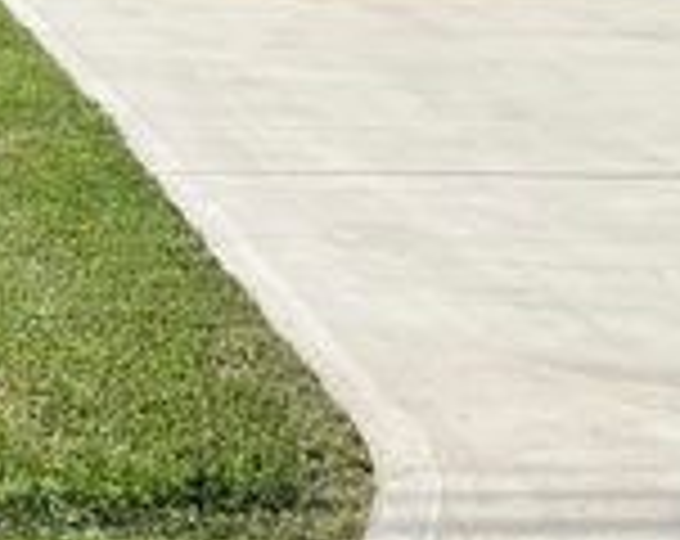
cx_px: -234
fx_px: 1887
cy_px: -74
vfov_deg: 15.8
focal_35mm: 94
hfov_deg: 18.8
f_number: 1.8
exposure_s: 1/1730
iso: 25
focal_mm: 3
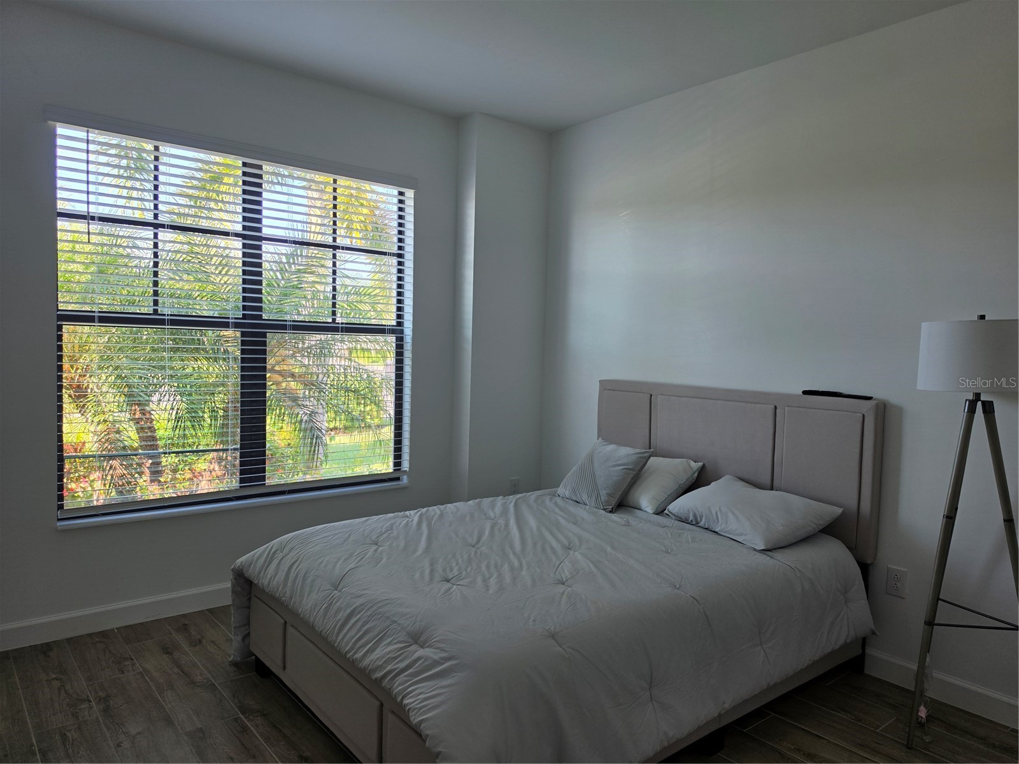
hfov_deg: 73.9
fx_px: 677
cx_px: 510
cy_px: 382
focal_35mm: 23
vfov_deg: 58.9
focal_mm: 6.5
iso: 50
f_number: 1.4
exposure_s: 1/180
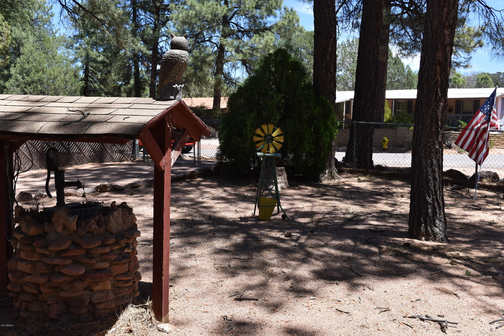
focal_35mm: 38
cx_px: 252
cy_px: 168
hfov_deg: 51.3
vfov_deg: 35.5
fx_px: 525
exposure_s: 1/500
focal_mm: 25
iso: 280
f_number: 8
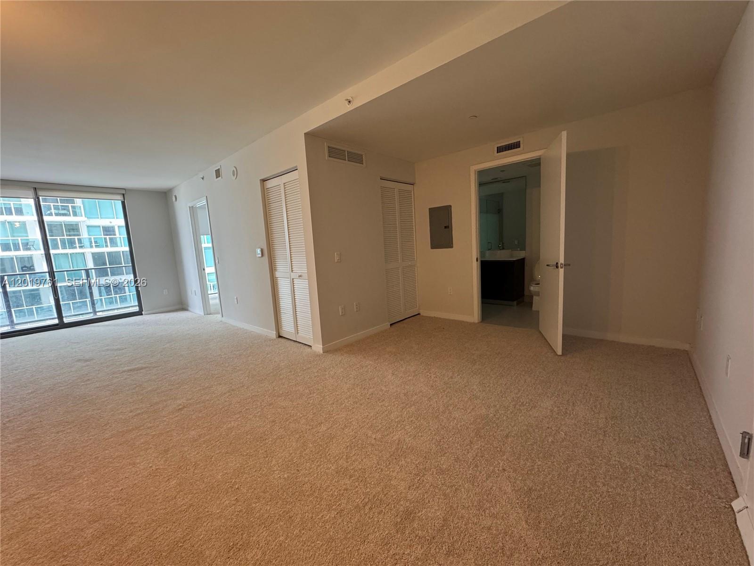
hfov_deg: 102.1
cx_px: 377
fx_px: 305
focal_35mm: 14
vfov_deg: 85.7
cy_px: 283
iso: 250
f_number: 2.2
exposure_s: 1/60
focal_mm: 2.22
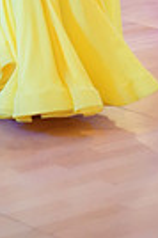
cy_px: -183
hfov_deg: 6.3
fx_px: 1432
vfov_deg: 9.1
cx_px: -58
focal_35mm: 217
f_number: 2
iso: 5000
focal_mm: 50
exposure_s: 1/500
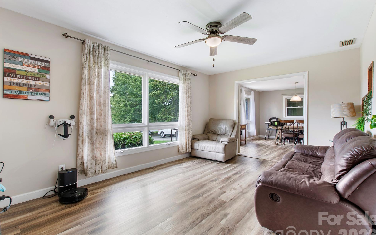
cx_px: 183
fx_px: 164
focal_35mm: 16
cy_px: 118
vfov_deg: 71.3
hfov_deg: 97.8
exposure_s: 2
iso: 100
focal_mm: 10
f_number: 8
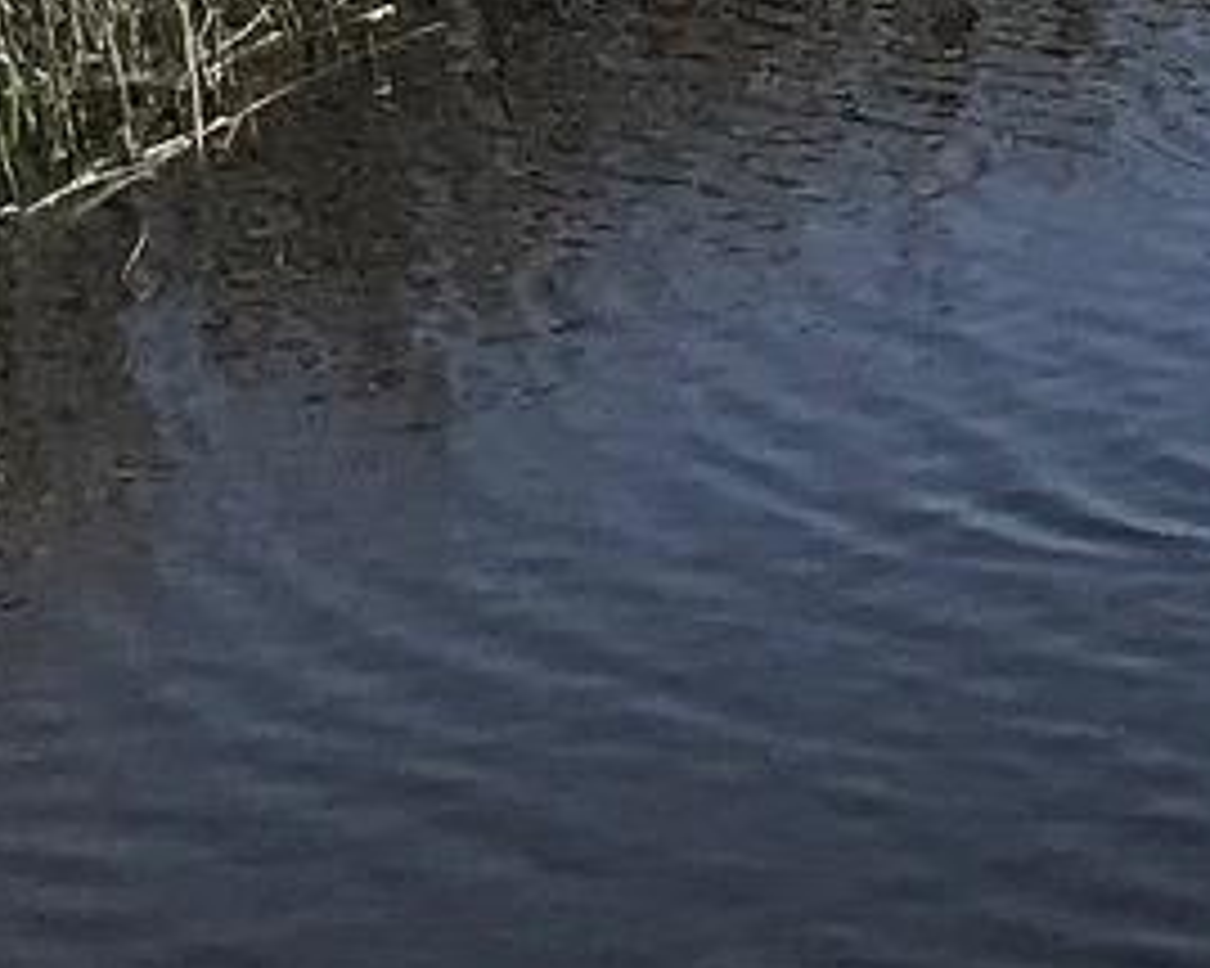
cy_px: 0
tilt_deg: -11.3
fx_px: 7339
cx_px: 3572
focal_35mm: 205
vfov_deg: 7.5
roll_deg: +0.9
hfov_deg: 8.1
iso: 20
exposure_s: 1/2994
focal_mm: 3.99
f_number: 1.8
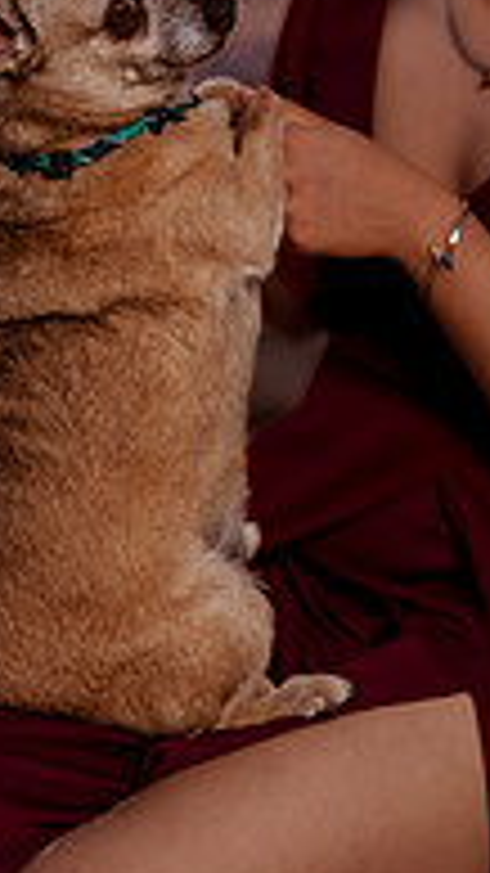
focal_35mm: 85
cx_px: 427
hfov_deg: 14.1
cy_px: 220
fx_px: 1965
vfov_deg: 24.7
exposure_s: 1/500
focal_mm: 35
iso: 50
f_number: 1.8
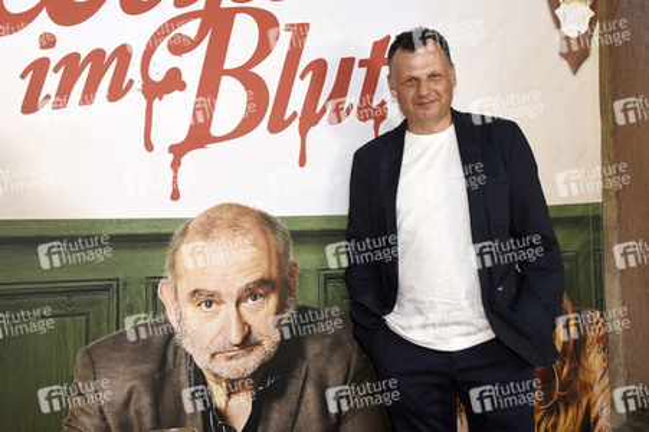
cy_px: 216
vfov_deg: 41.1
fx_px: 576
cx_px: 324
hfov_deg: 58.8
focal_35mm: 32
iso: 1000
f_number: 6.3
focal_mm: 32
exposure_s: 1/160
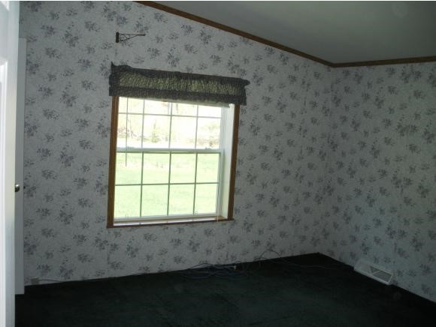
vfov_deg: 39.7
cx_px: 218
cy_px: 164
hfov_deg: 51.3
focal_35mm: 36
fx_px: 454
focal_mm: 6.3
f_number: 3.5
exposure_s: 1/59.2
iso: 116
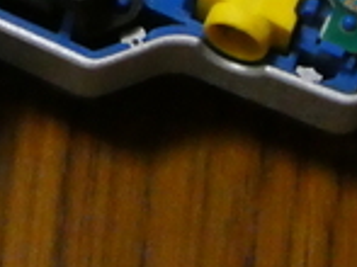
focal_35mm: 272
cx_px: -282
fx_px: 2803
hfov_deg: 7.1
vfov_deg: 5.2
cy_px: -444
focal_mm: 9
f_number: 4.1
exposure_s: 1/80
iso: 1250
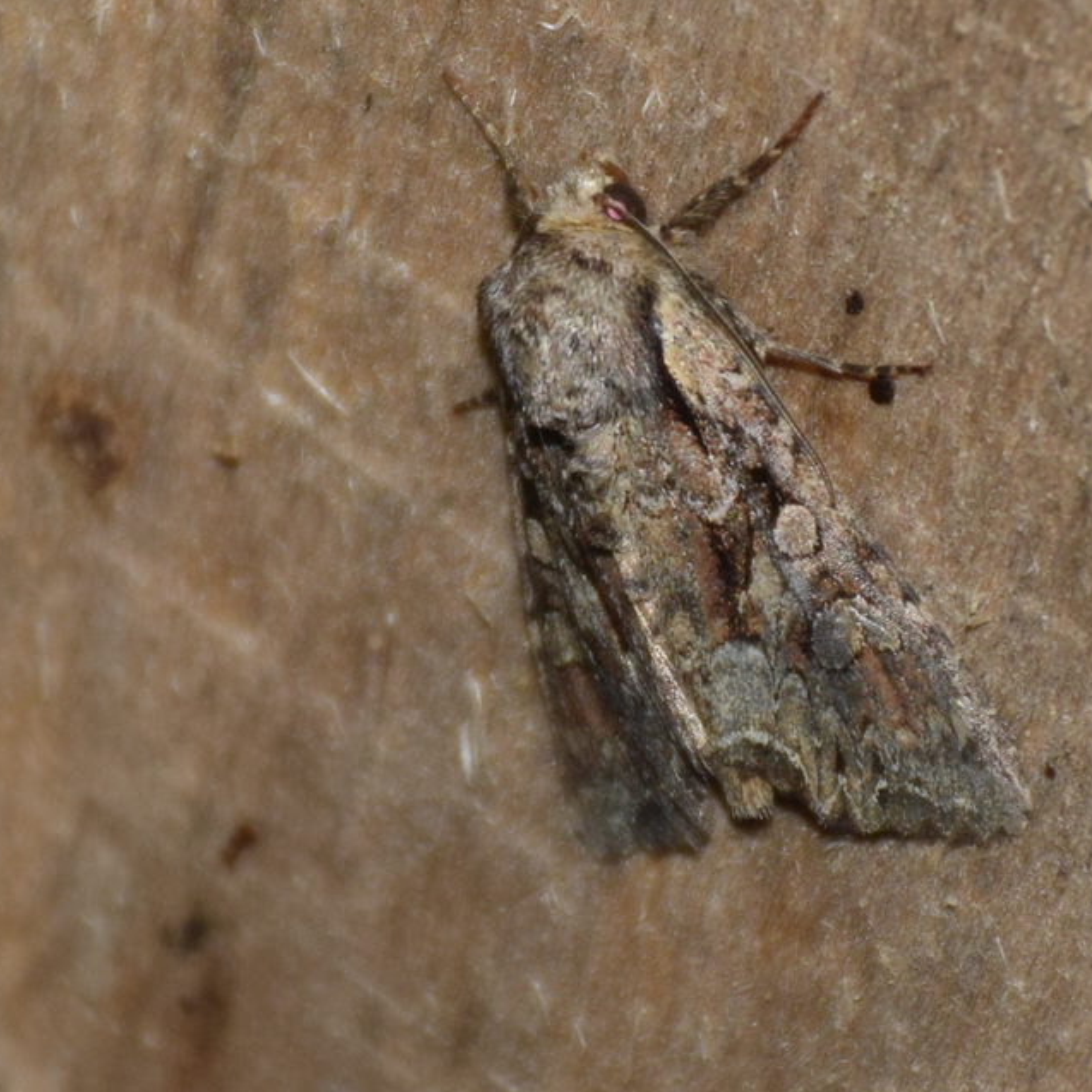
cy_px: 545
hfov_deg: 6.5
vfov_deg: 6.5
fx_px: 9601
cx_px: 619
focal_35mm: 269
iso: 320
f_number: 7.1
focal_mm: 140
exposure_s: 1/60
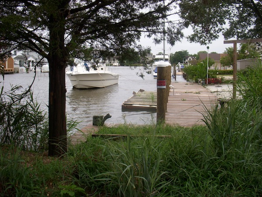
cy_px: 98
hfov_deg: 49.0
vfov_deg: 37.7
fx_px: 288
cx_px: 131
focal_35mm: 38
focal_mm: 6.3
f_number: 3.3
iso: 100
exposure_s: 1/400
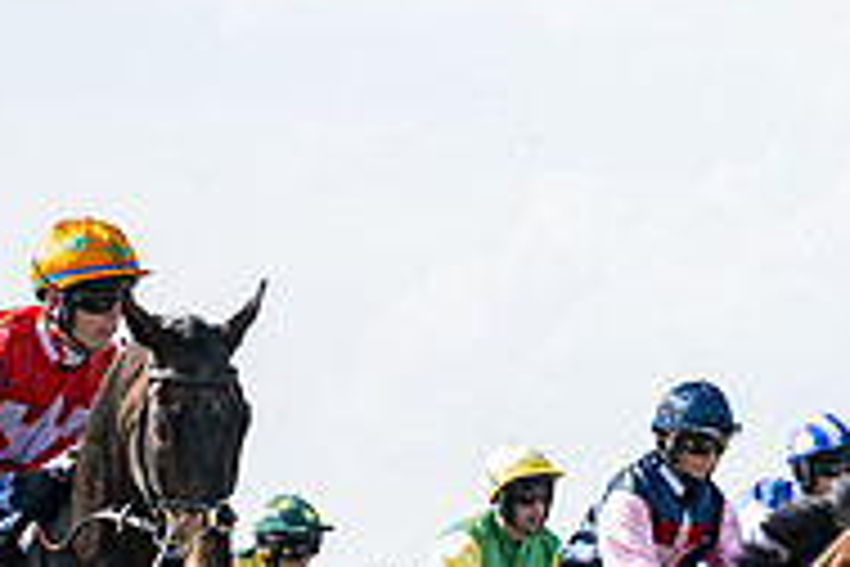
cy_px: 630
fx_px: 5902
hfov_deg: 8.2
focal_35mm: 250
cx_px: 983
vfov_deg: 5.5
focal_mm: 70
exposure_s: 1/5000
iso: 400
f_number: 3.2
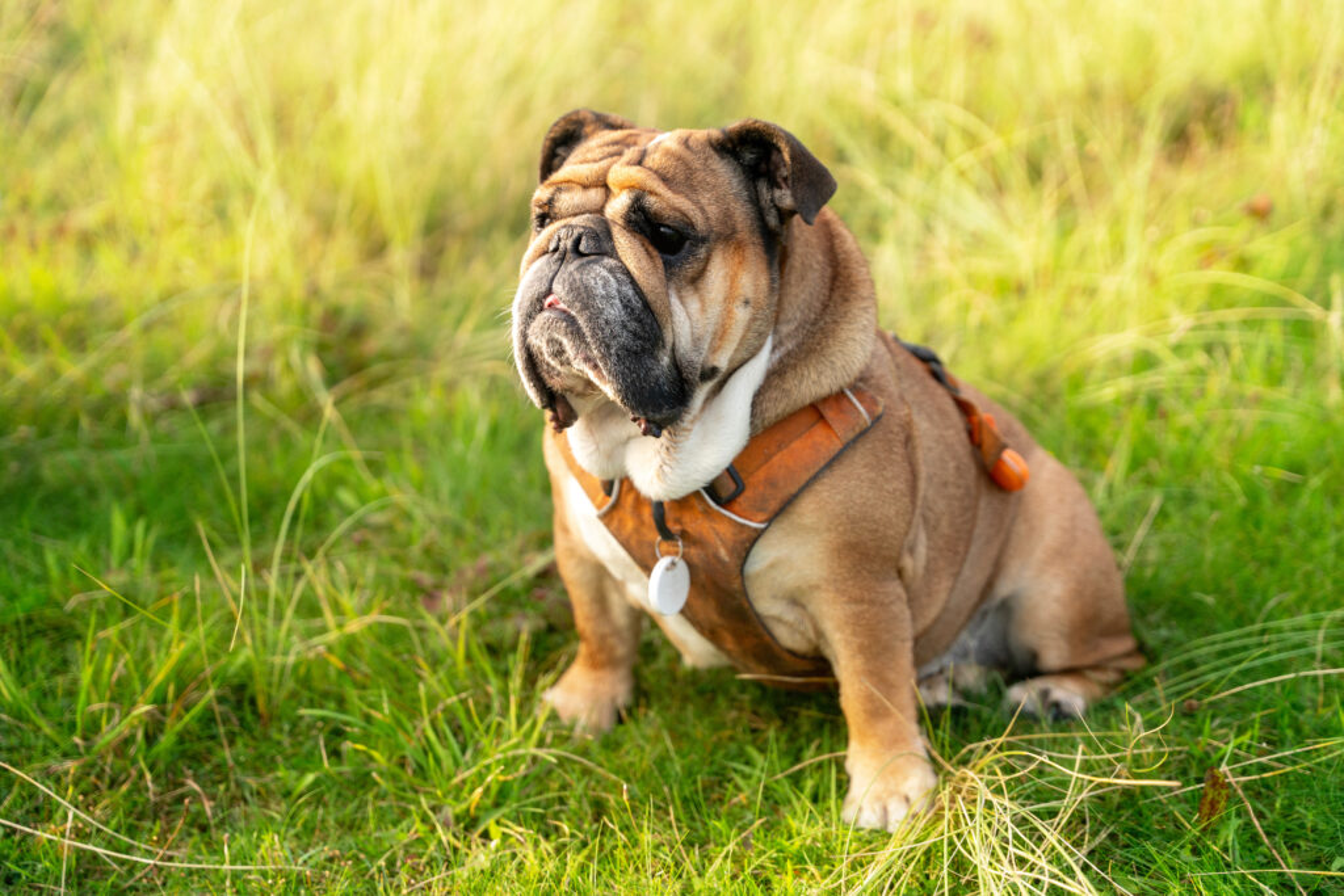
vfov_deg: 23.4
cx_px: 672
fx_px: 2162
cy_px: 448
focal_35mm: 58
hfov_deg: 34.5
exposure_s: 1/1600
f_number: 2.8
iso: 250
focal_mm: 57.9
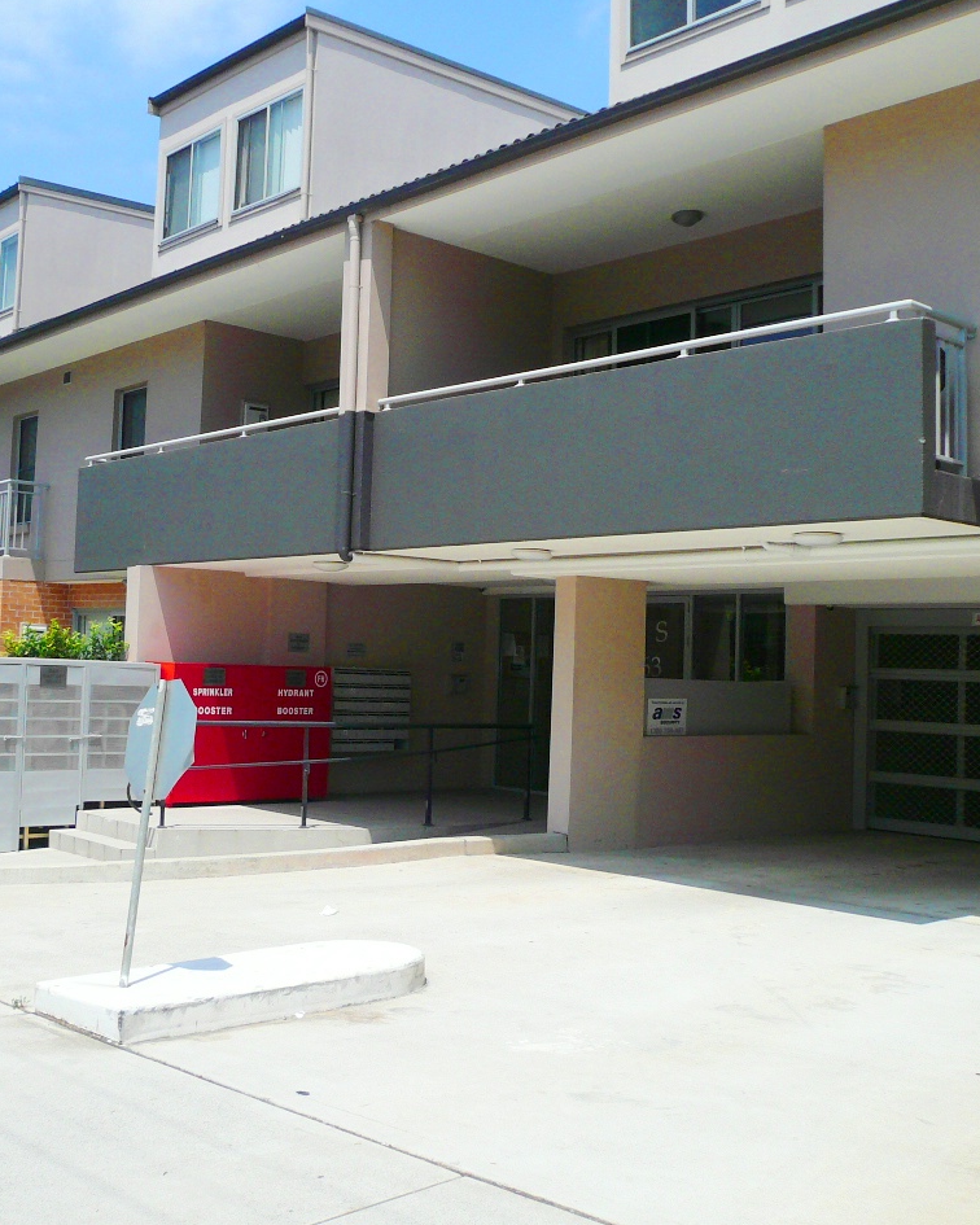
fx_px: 1341
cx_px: 327
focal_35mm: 37
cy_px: 605
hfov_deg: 39.7
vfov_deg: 49.1
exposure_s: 1/320
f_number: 8
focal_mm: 4.6
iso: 100
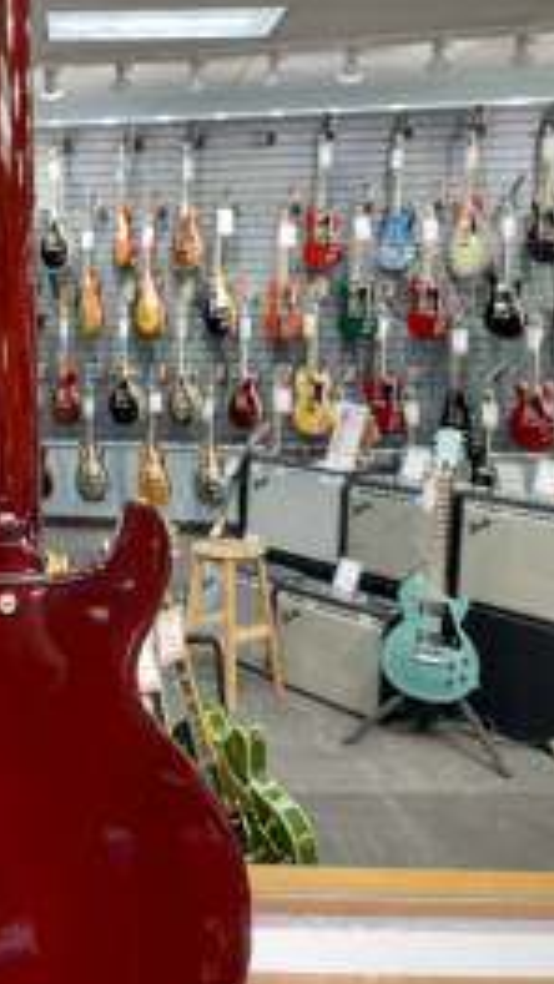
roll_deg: +0.6
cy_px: 415
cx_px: 11
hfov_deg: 26.4
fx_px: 1123
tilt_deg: -5.2
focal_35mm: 43
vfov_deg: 47.2
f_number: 1.6
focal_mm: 4.2
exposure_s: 1/60
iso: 200
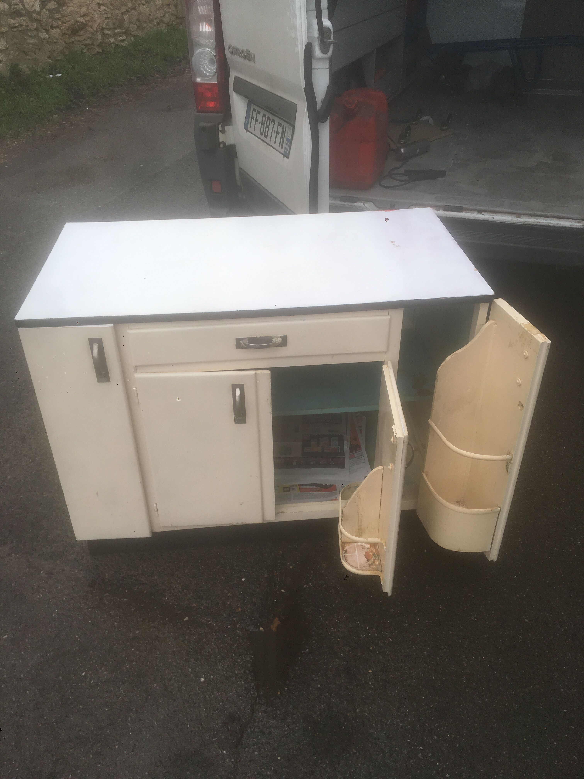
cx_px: 292
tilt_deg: -33.8
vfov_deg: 61.7
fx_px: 652
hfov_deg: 48.2
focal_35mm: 29
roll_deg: -0.6
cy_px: 390
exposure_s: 1/364
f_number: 2.2
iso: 25
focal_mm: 4.15
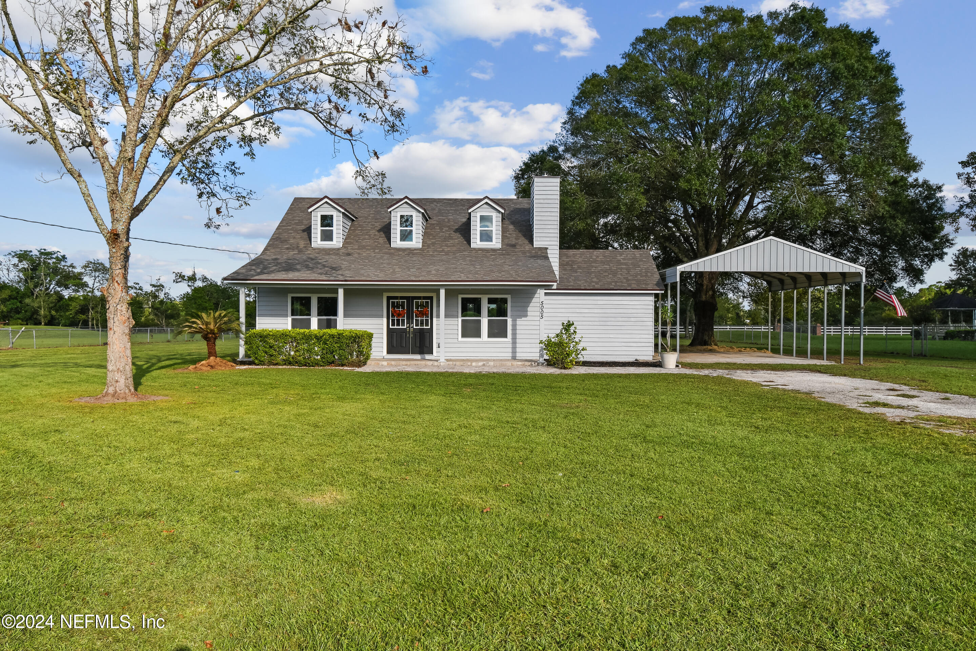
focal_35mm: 24
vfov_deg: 53.1
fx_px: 651
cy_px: 326
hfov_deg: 73.7
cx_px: 488
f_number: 7.1
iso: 100
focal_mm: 16
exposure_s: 1/400
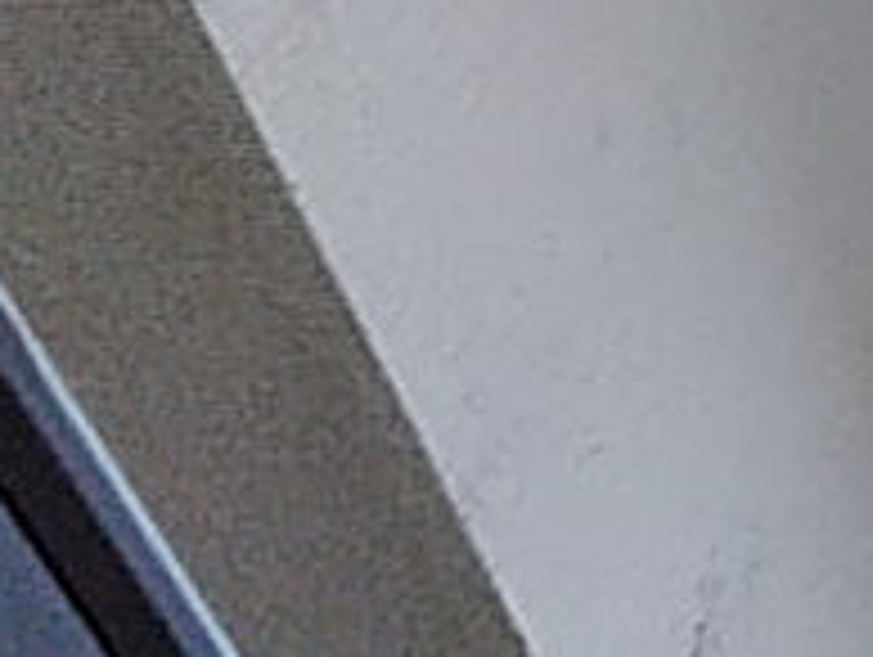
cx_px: 1251
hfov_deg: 19.6
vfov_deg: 16.1
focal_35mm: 89
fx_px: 2247
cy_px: -86
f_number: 2.2
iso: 441
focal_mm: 3.46
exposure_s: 1/30
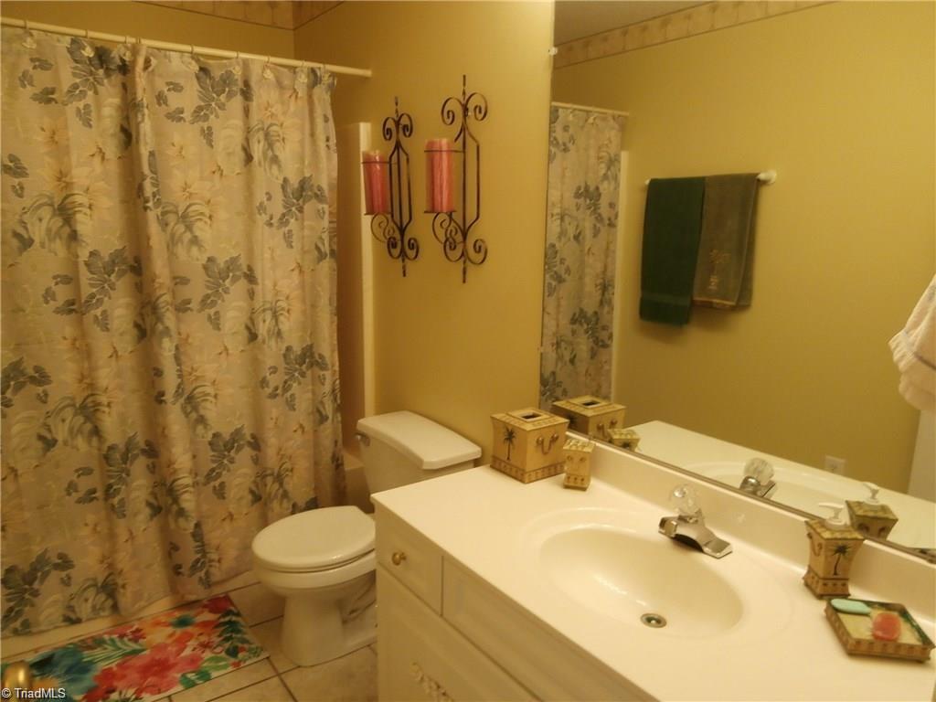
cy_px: 351
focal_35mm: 24
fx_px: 649
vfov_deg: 56.8
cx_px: 468
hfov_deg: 71.6
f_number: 3
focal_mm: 4.2
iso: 200
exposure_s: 1/30
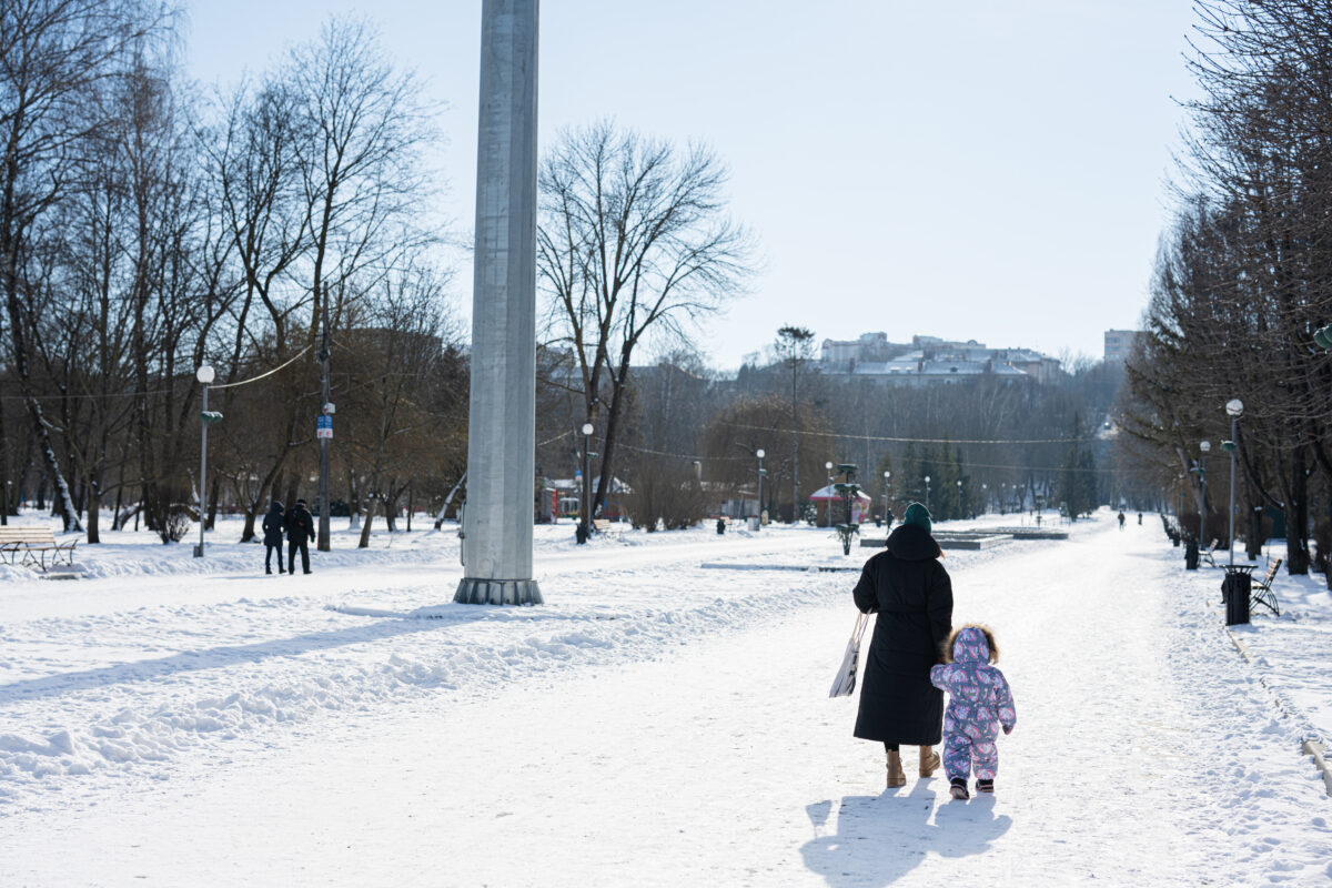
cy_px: 444
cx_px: 666
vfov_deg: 27.0
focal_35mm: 50
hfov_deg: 39.6
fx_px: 1850
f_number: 3.2
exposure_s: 1/4000
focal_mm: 50
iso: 50
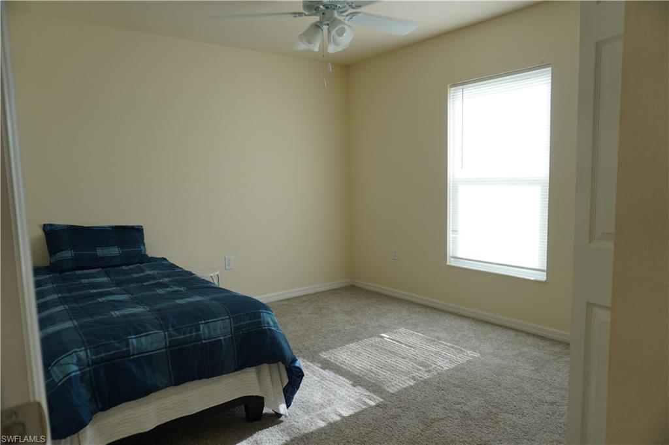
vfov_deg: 53.1
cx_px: 334
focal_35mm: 24
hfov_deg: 73.8
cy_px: 222
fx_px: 446
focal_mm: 16
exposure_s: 1/60
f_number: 4
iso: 100
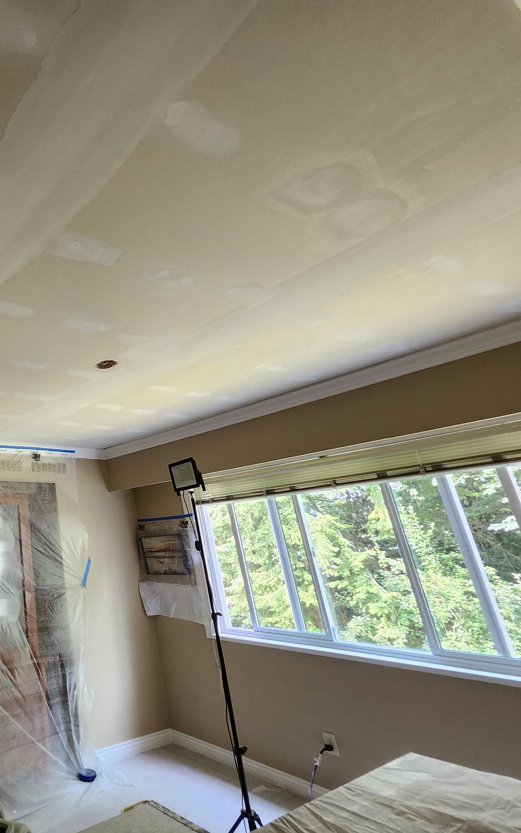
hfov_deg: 47.5
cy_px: 419
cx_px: -35
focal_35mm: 19
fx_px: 432
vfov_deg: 88.0
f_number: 2.2
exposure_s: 1/60
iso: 320
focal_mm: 1.74
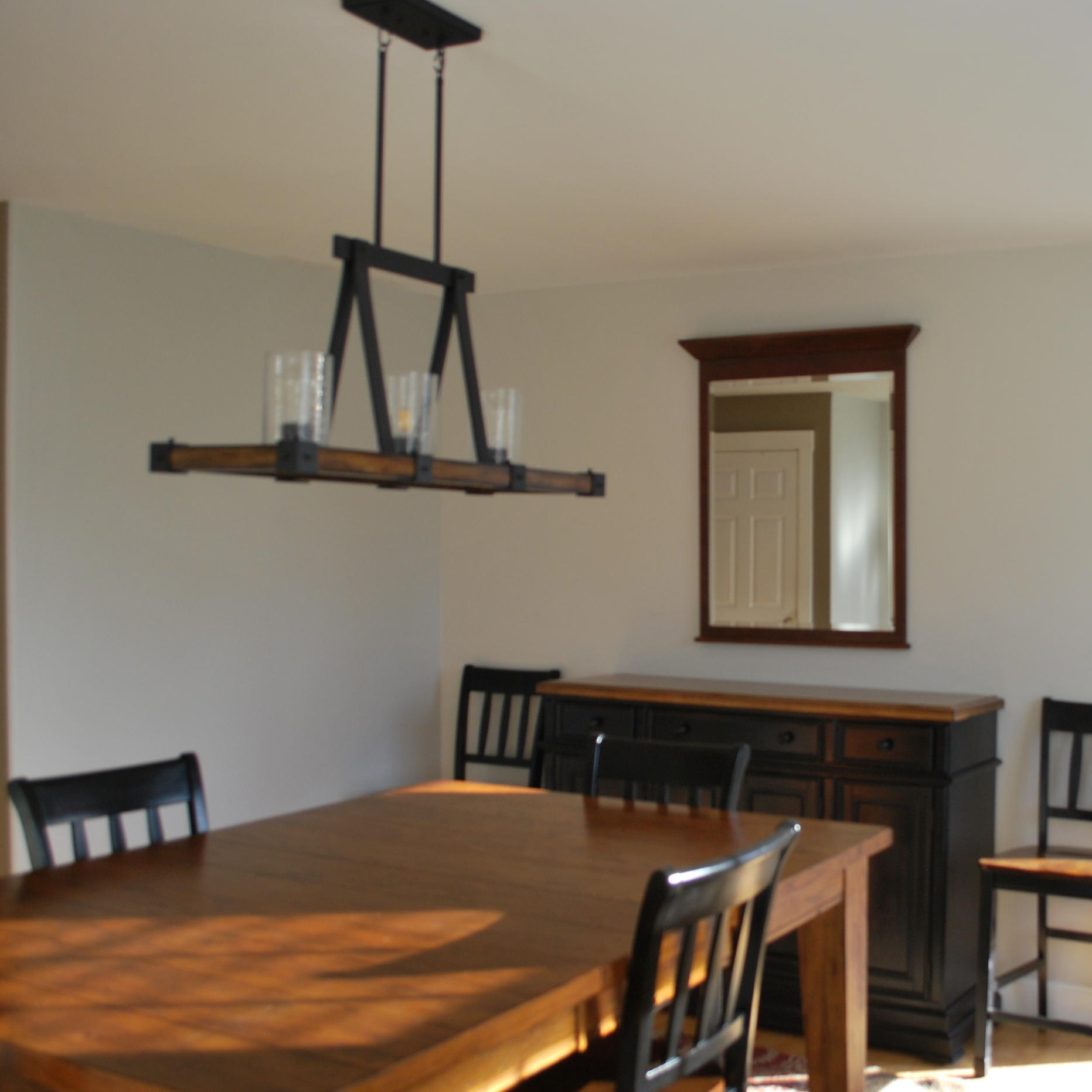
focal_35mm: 37
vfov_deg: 44.9
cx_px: 808
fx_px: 1321
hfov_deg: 43.6
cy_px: 583
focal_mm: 18
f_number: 4
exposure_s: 1/60
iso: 200
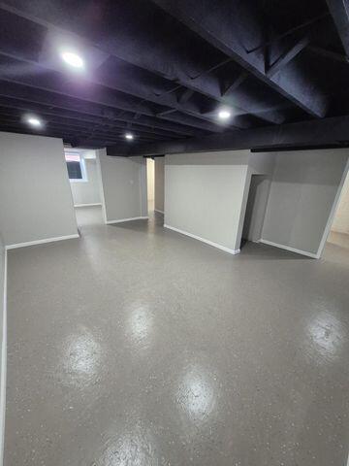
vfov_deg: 106.2
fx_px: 175
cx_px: 174
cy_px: 233
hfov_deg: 89.9
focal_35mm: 13
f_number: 2.2
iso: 800
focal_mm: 1.74
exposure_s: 1/60
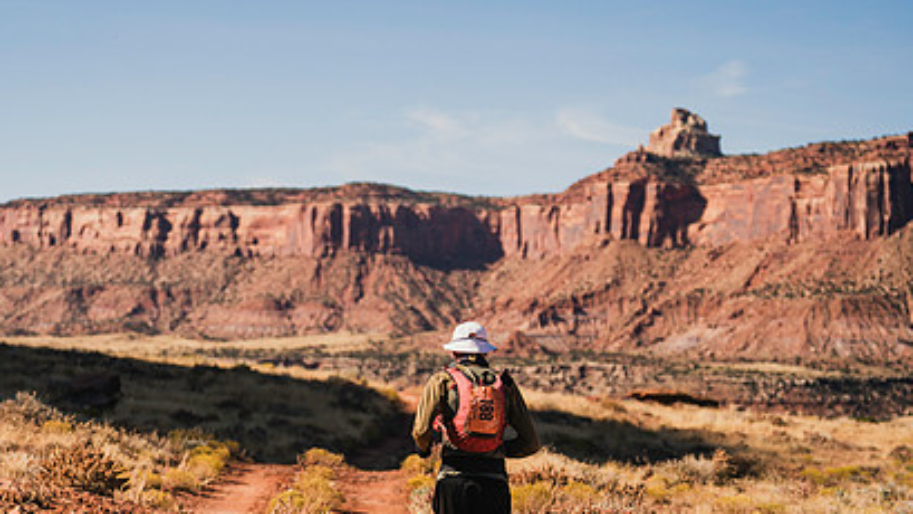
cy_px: 377
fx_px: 2518
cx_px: 283
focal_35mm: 104
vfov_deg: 11.6
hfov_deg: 20.5
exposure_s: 1/1250
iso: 160
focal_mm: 70
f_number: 2.8
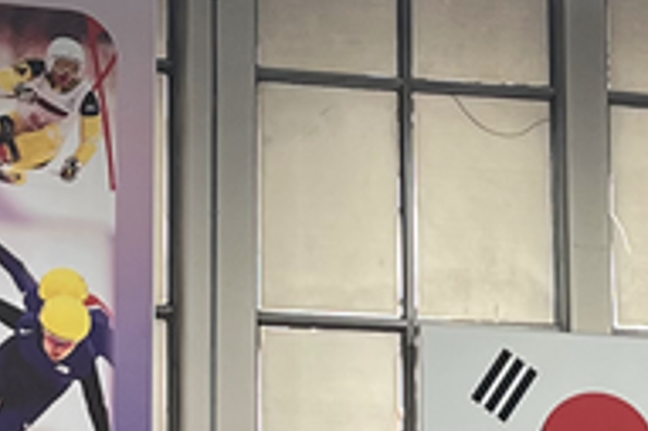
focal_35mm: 181
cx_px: 461
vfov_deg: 7.5
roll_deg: +0.9
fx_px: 3255
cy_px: 400
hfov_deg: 11.3
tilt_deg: +10.8
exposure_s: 1/120
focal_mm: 5.7
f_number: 1.5
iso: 100
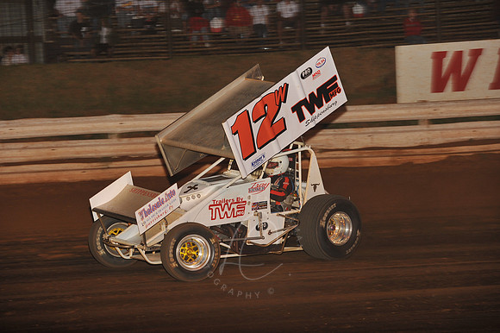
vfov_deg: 9.5
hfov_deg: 14.2
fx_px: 2013
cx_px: 250
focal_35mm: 145
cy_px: 166
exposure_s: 1/320
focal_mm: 145
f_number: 6.3
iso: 800
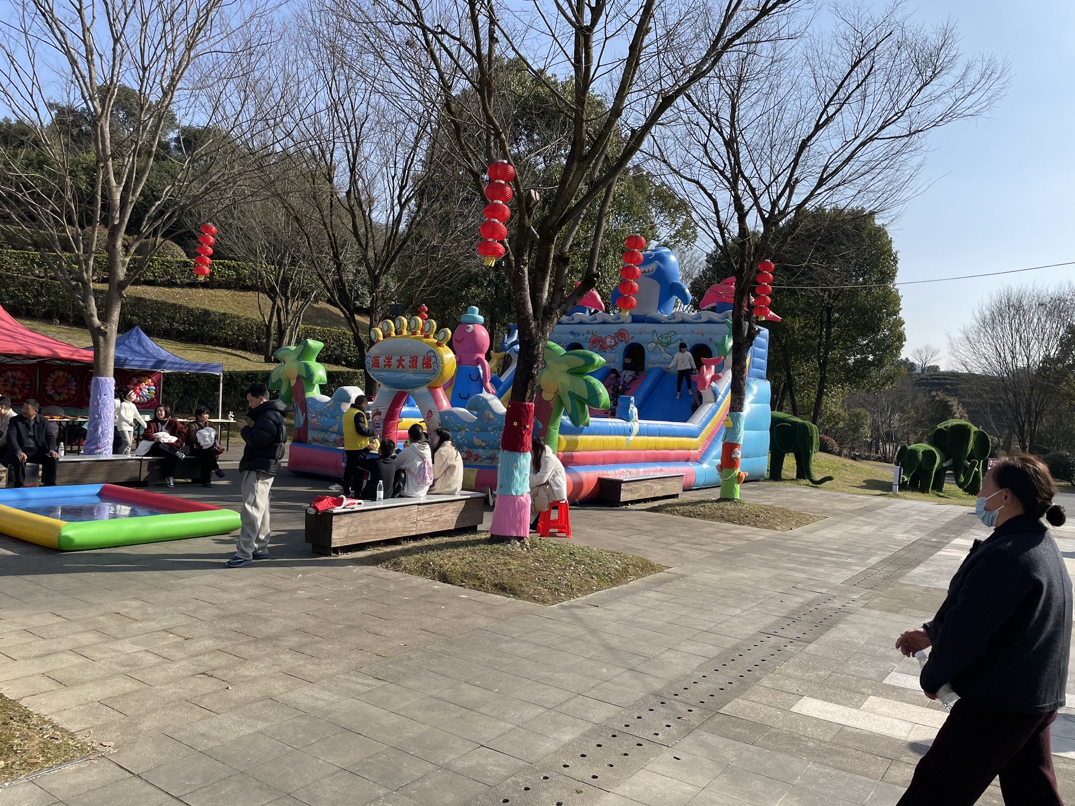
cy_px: 403
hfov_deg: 67.3
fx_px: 807
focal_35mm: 26
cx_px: 538
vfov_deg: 53.1
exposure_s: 1/2451
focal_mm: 4.2
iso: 32
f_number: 1.6
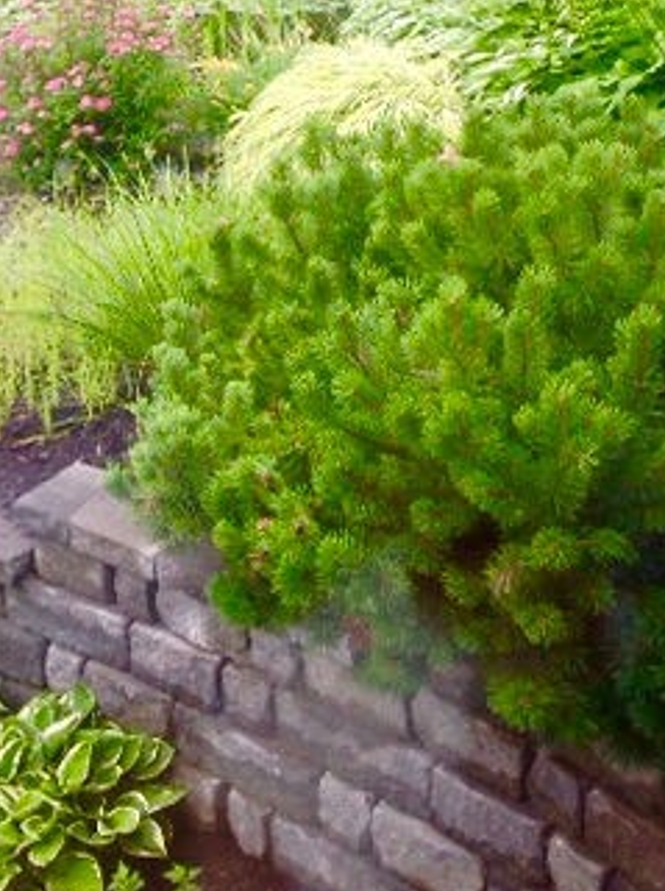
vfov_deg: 27.0
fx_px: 1798
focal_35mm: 70
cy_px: 125
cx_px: 128
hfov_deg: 20.7
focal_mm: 4.28
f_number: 2.4
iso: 64
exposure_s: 1/40
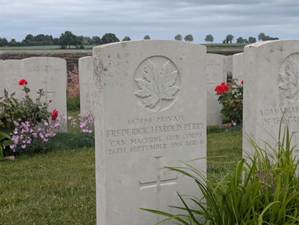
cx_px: 150
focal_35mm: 51
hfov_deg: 37.5
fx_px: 441
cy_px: 112
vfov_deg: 28.6
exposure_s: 1/1553
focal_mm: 5.43
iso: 45
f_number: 1.89
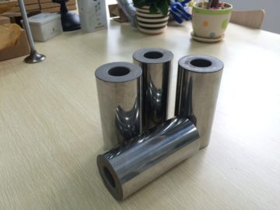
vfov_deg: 48.2
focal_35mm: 29
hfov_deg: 61.7
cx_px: 140
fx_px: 235
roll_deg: +0.3
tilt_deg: -34.1
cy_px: 105
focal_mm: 4.15
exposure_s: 1/33
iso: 100
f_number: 2.2
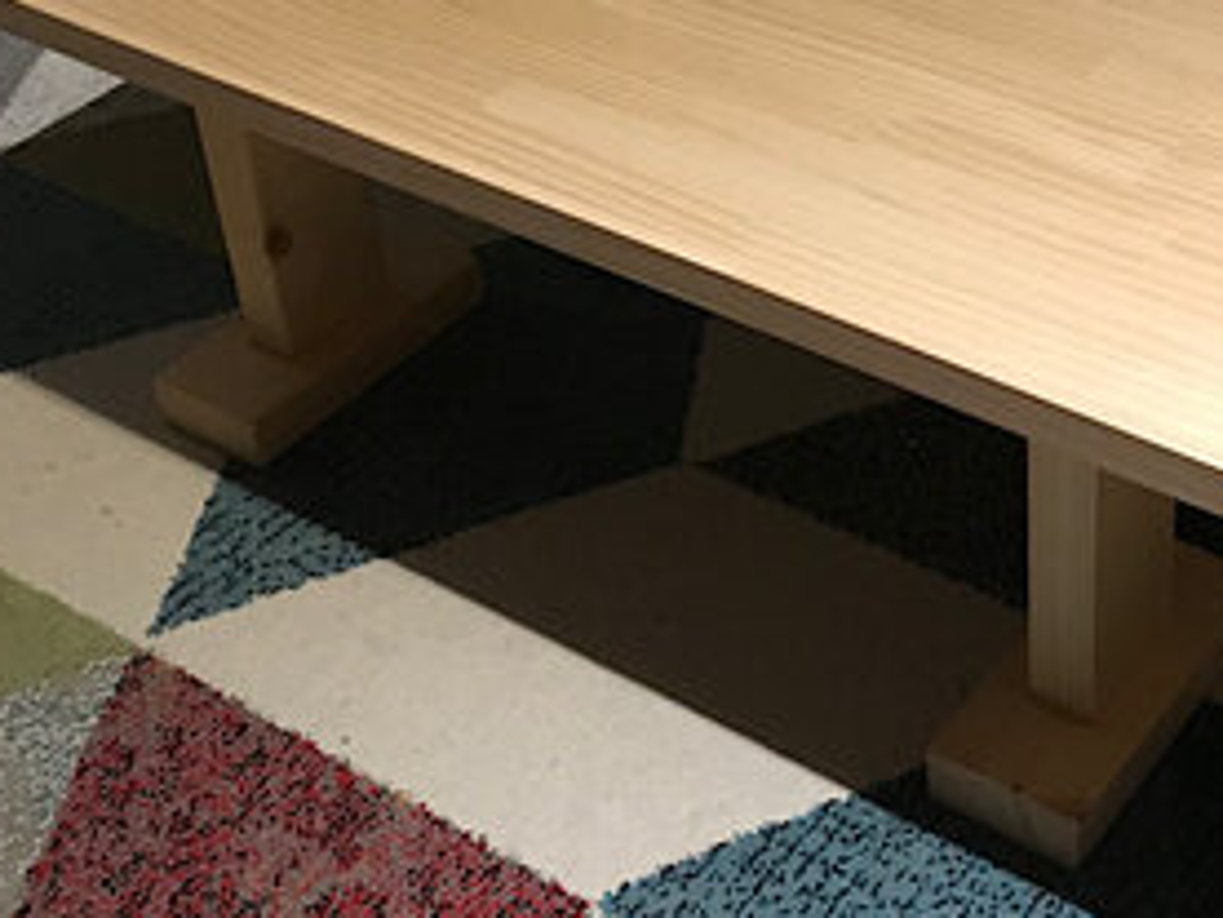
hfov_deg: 29.2
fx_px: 2296
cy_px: 106
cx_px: 966
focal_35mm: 65
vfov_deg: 22.1
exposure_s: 1/15
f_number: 1.8
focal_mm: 3.99
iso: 100
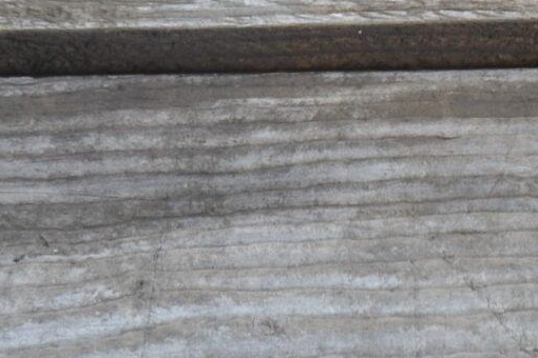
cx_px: 909
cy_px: -81
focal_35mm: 164
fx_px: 2449
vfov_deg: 8.3
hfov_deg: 11.7
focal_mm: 29
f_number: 4.5
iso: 400
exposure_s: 1/80
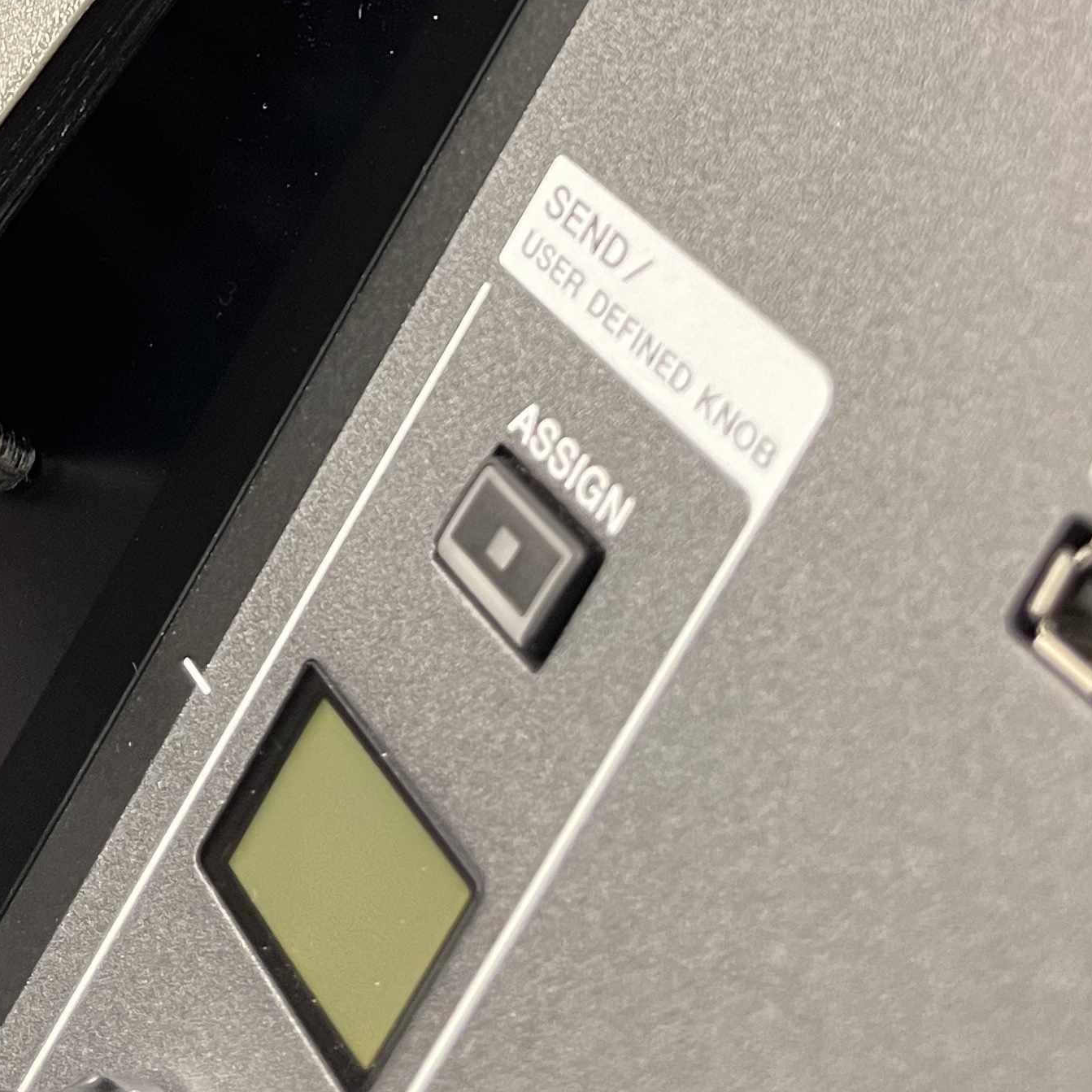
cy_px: -281
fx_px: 2463
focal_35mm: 69
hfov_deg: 24.3
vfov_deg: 22.6
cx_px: 106
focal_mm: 5.1
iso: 200
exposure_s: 1/60
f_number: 1.6
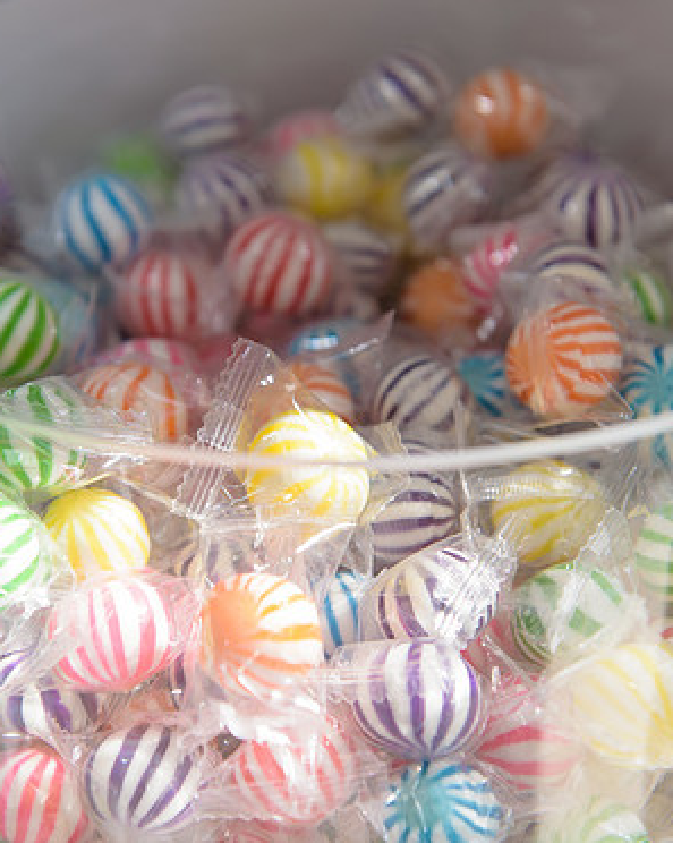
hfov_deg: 18.7
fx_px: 2044
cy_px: 432
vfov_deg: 23.3
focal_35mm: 82
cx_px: 297
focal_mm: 56
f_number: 3.2
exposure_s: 1/1000
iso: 200
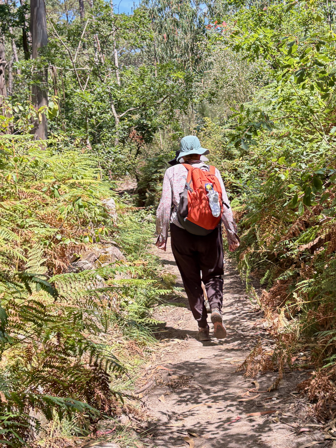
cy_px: 224
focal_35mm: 26
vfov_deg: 67.3
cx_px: 168
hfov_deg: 53.1
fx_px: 336
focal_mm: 5.96
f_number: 1.6
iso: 50
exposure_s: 1/687
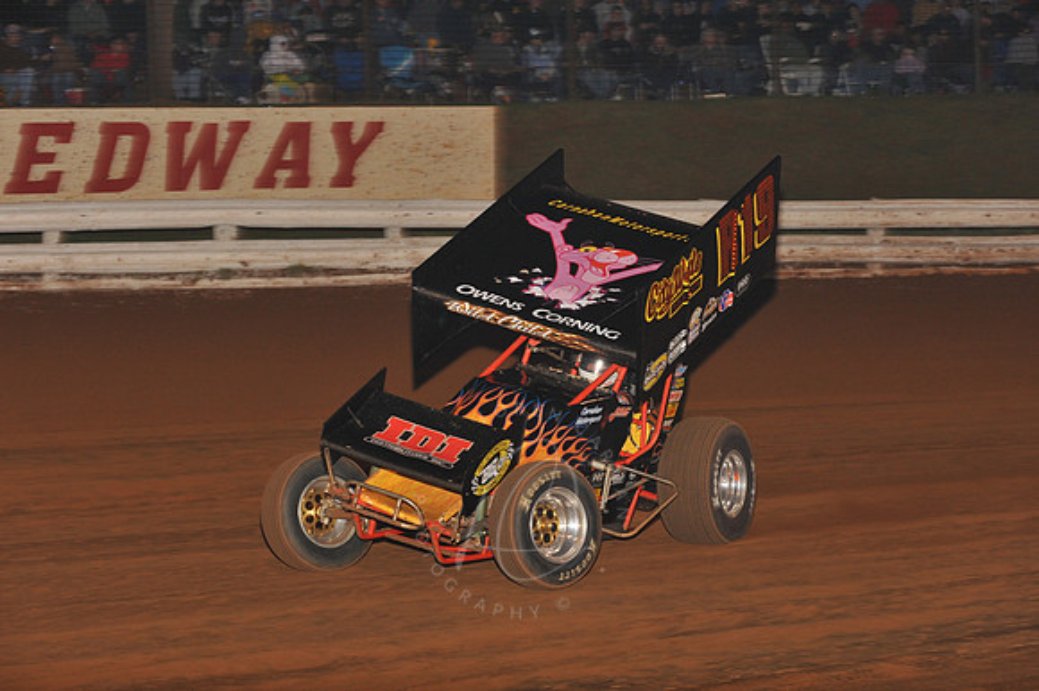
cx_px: 520
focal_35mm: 100
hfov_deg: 20.4
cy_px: 346
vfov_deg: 13.7
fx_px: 2884
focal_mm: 100
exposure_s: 1/320
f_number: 6.3
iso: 1250
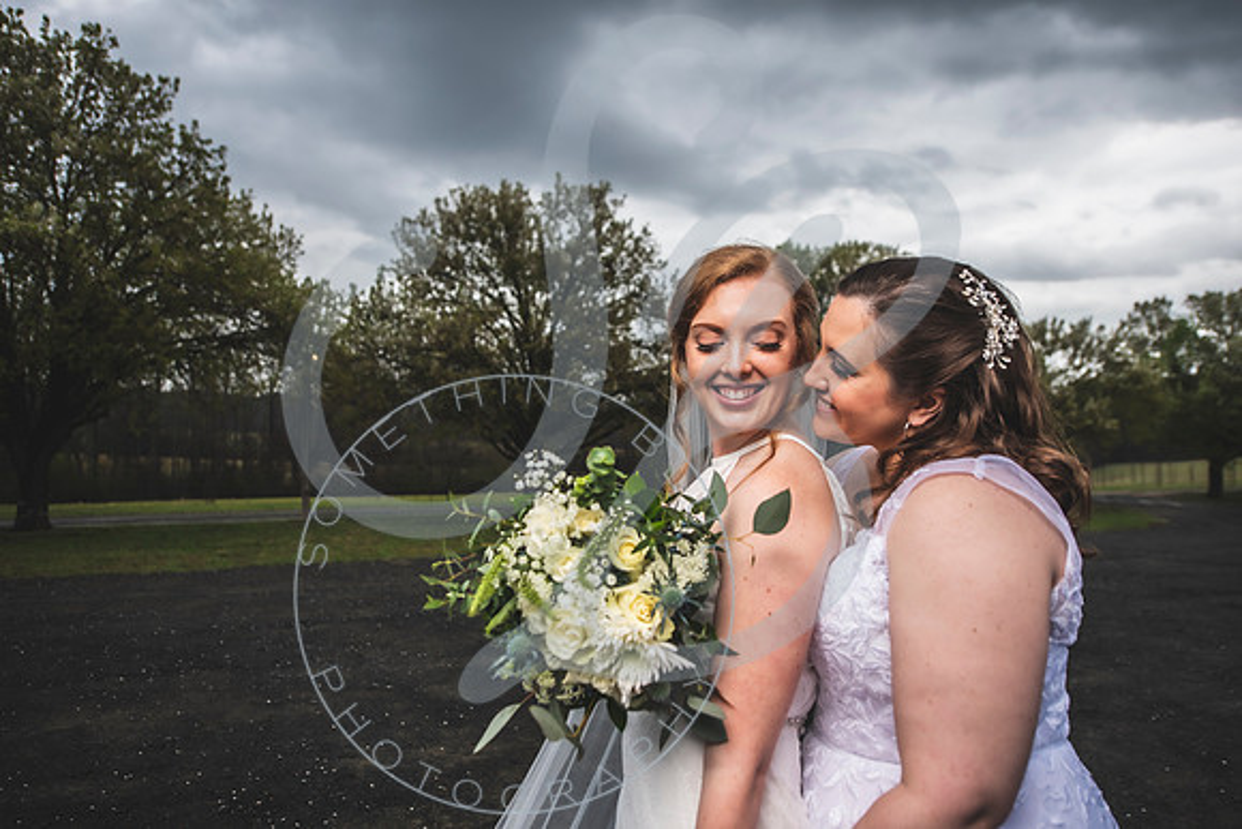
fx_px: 828
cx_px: 621
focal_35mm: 24
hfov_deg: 73.7
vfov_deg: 53.2
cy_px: 414
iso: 100
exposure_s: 1/250
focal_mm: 24
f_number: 3.5
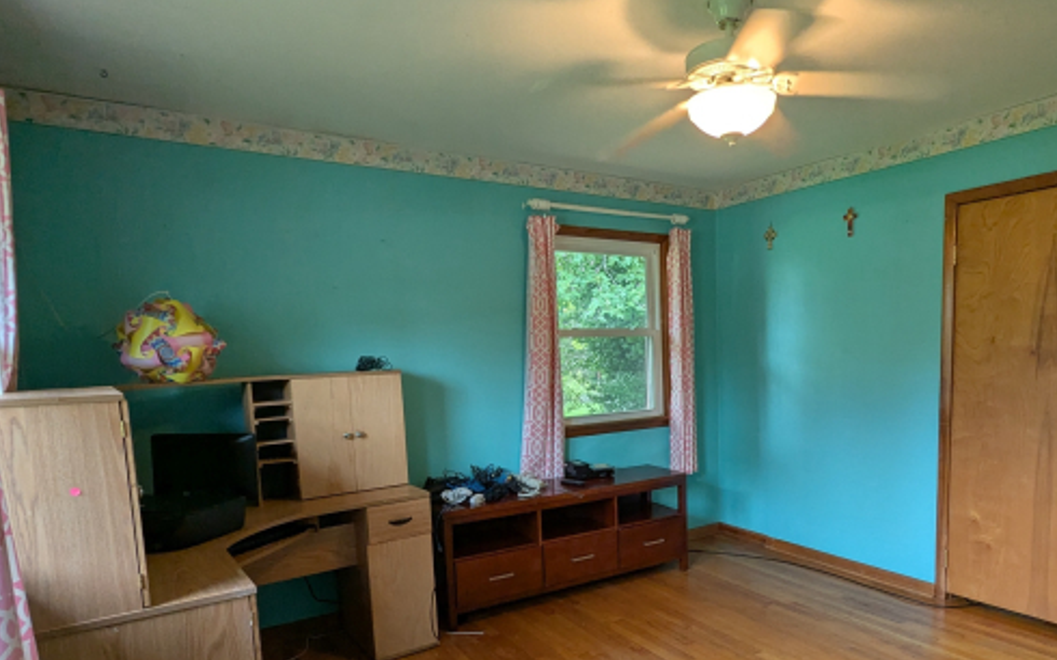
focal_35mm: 23
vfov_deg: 52.2
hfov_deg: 76.4
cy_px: 429
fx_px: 662
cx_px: 628
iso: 170
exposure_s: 1/60
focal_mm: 2.35
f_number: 2.2
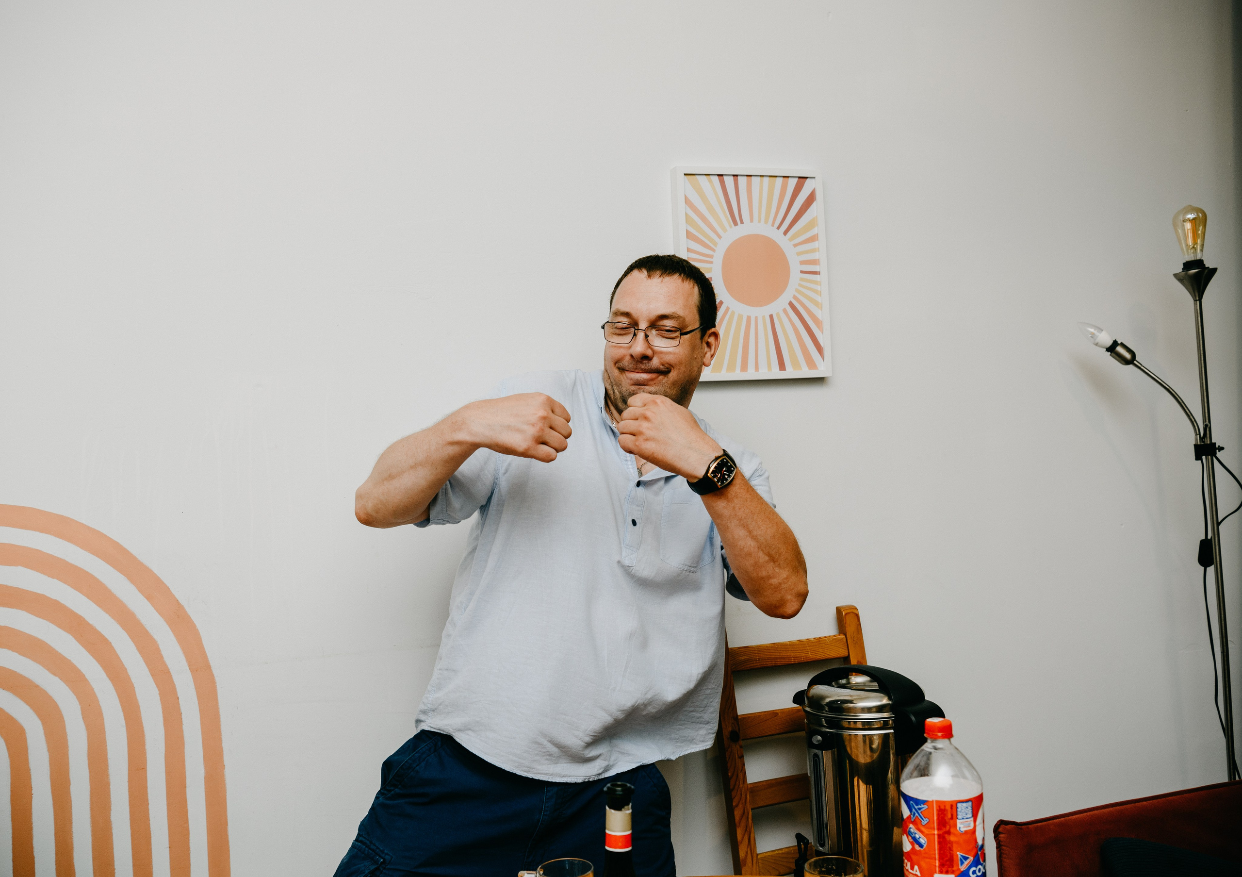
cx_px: 566
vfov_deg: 39.6
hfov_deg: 53.9
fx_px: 1219
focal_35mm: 35
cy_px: 451
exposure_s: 1/160
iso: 125
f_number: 4
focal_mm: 31
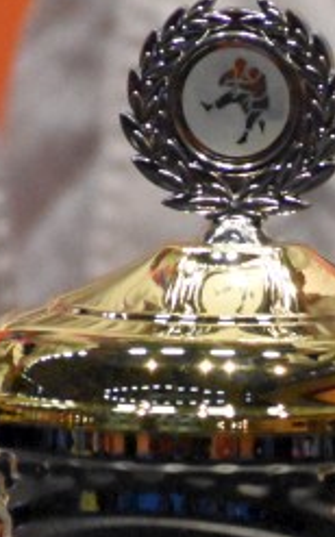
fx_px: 22287
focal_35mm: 1523
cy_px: 540
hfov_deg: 0.9
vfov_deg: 1.4
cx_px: 318
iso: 12800
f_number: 7.1
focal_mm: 240
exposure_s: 1/500
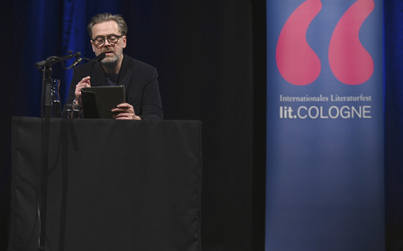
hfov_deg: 19.3
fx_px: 1186
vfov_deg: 12.1
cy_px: 124
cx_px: 202
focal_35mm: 108
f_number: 3.2
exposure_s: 1/250
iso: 1250
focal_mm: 105
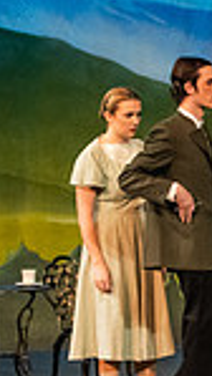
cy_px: 246
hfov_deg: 4.2
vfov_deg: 7.6
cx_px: 485
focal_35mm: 285
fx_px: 2843
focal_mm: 70
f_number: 3.2
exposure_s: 1/250
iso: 4000
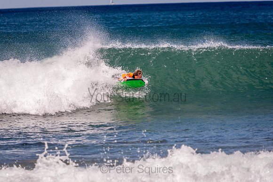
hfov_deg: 5.1
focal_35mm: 405
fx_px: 3072
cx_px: 136
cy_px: 91
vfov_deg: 3.4
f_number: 5.6
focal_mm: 270
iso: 160
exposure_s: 1/1250
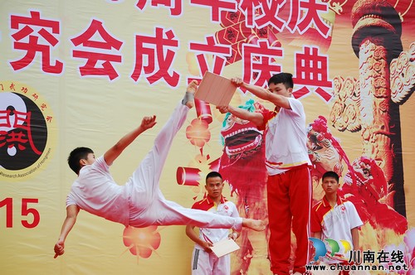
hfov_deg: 18.2
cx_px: 208
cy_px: 138
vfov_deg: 12.1
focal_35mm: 112
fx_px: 1295
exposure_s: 1/500
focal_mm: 75
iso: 200
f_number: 5.6
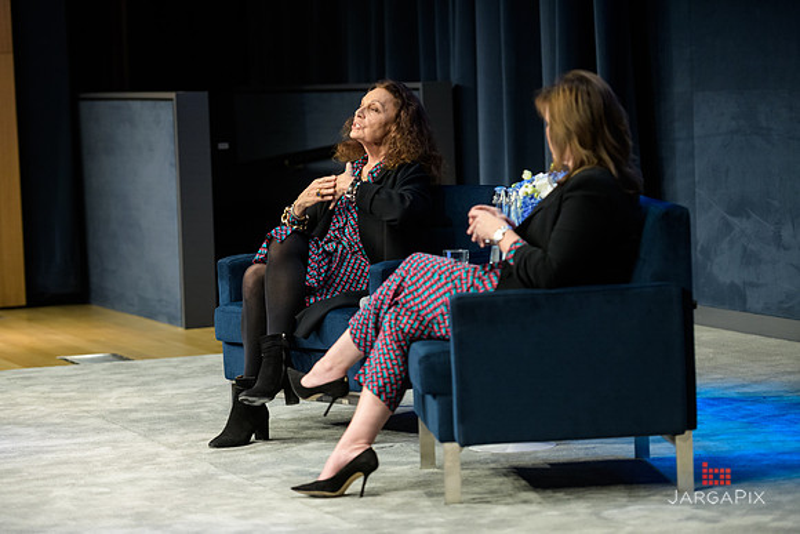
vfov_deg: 11.4
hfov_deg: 17.1
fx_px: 2667
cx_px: 400
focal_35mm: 120
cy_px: 267
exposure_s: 1/125
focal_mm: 120
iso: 1600
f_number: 3.2
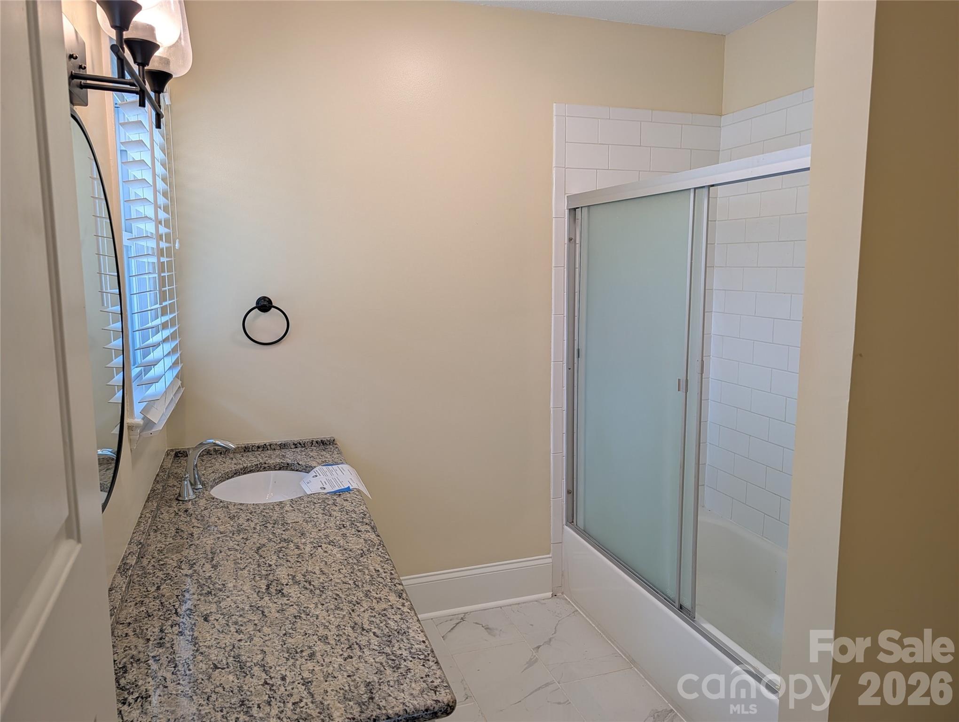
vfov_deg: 56.9
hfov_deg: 71.5
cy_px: 361
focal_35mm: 24
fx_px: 666
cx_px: 480
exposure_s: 1/120
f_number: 1.68
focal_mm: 6.9
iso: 43
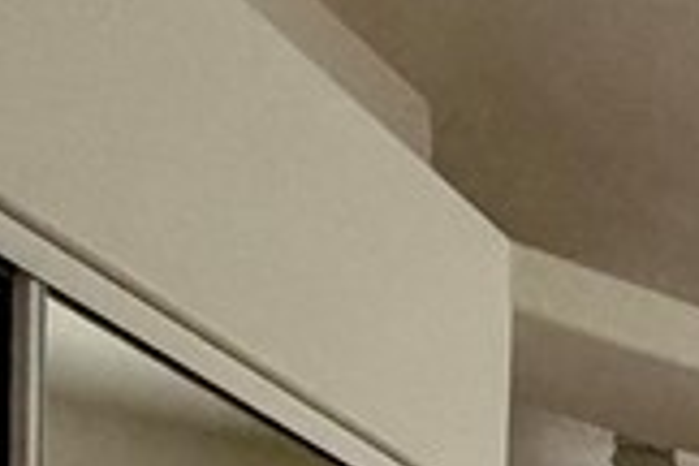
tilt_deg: +0.5
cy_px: 1165
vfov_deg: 11.7
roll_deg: -0.4
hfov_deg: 15.8
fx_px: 1786
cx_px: 1514
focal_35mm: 92
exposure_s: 1/60
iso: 400
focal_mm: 2.22
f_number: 2.2
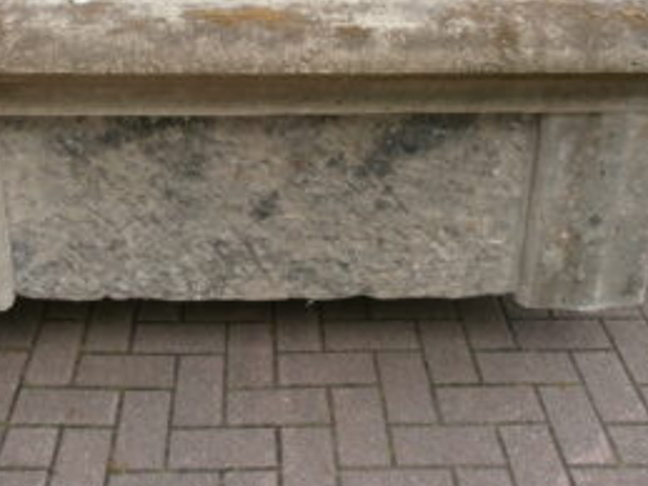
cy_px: 83
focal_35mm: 47
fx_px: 879
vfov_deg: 30.0
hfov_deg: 40.3
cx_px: 268
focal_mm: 4.8
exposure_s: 1/250
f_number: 2.9
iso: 100
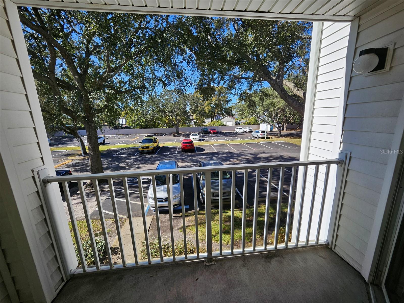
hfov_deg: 106.2
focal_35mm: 13
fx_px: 152
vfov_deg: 89.9
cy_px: 152
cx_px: 202
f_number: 2.2
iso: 32
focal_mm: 1.7
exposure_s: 1/965
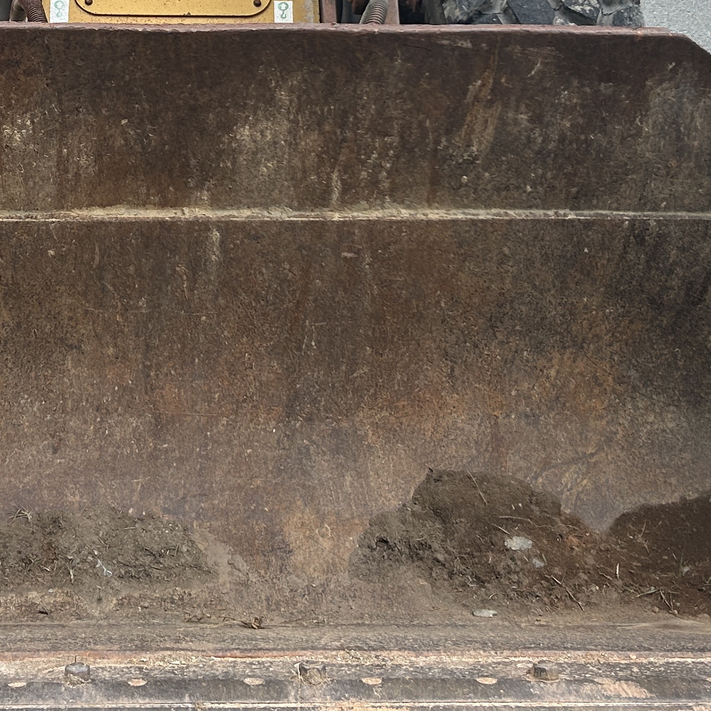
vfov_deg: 22.7
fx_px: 1720
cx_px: 211
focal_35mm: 74
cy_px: 64
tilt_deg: -8.6
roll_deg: -2.9
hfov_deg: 23.2
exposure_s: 1/1112
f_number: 1.5
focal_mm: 5.7
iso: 50
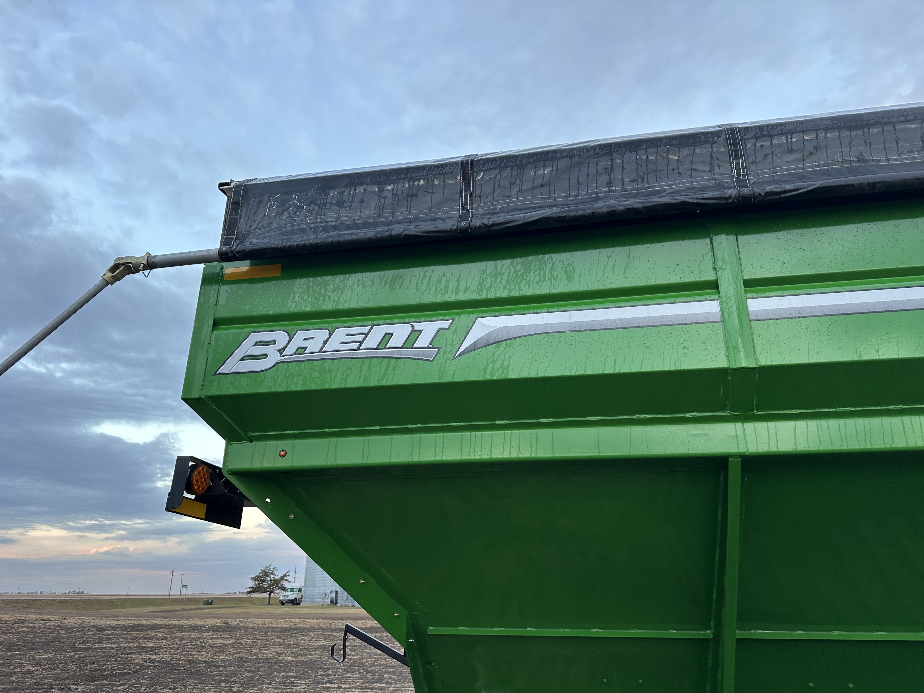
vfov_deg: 56.8
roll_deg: -1.0
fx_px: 641
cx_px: 462
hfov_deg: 71.6
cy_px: 346
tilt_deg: +22.0
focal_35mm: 24
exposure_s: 1/121
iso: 100
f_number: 1.78
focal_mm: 6.86
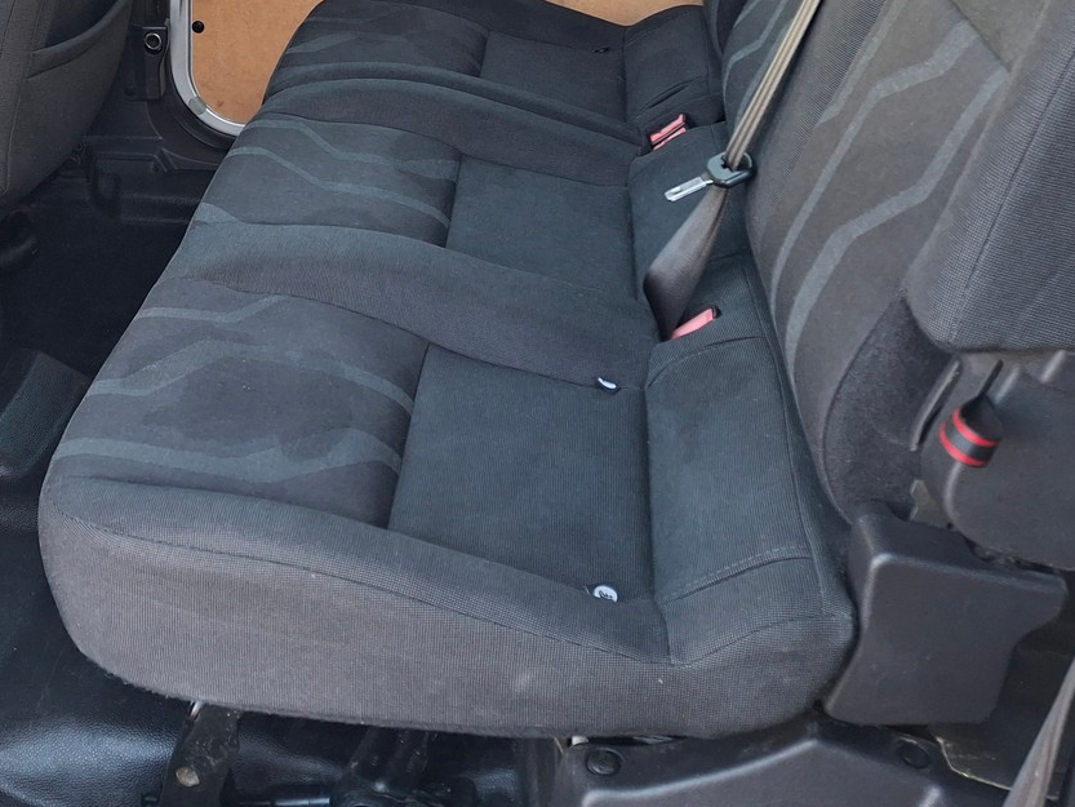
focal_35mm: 48
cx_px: 246
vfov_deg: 29.1
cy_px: 92
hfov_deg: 38.5
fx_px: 1491
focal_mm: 4.69
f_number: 1.8
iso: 50
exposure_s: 1/100
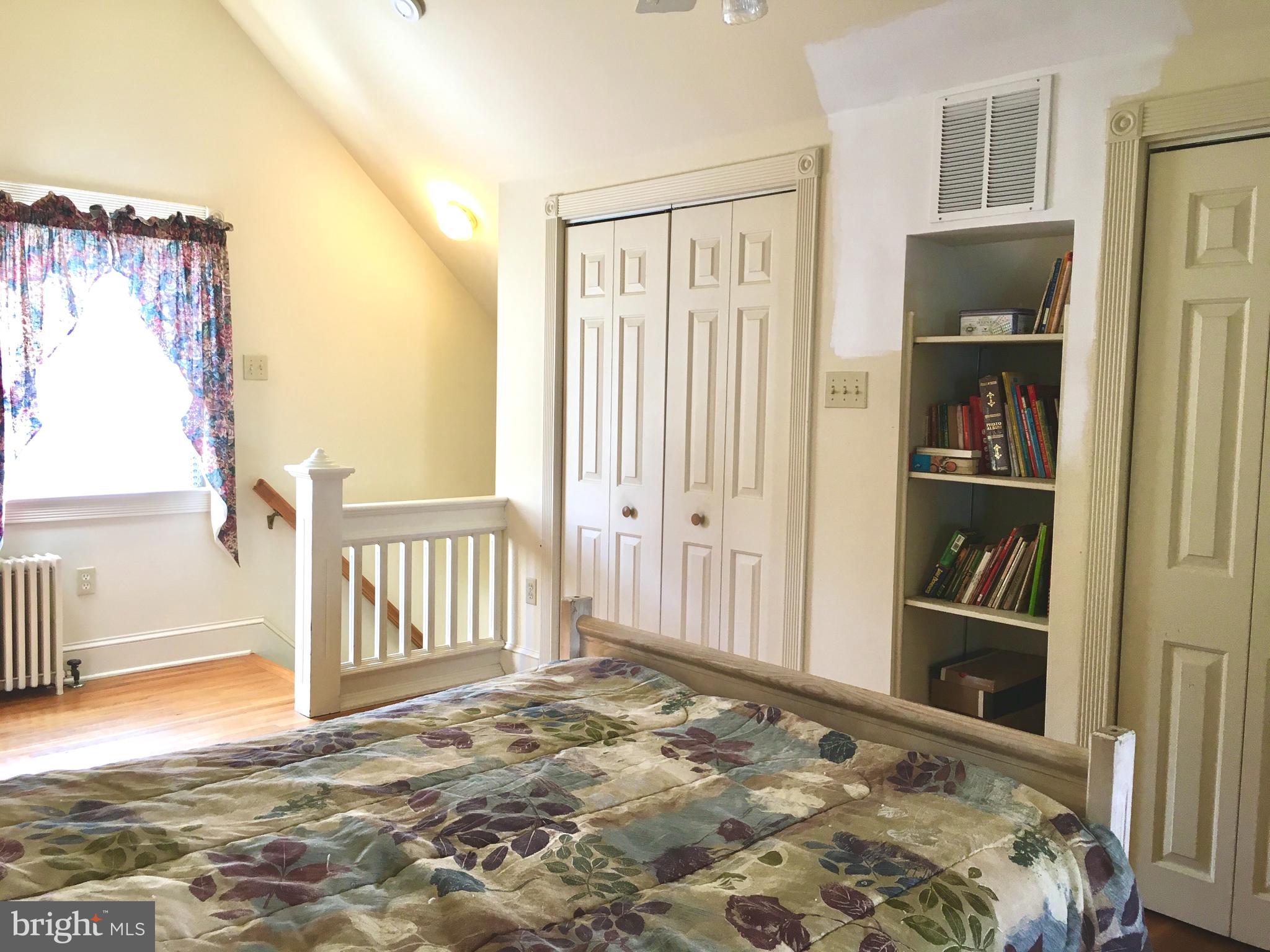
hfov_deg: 61.7
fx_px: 1064
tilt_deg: -3.3
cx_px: 635
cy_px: 476
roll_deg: -0.8
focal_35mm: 29
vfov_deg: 48.2
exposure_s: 1/30
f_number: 2.2
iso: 50
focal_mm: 4.15
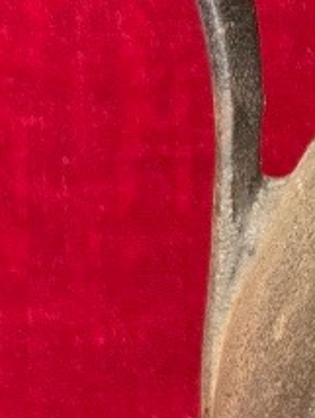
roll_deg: +0.6
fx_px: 3524
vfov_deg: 6.8
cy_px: -16
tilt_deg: -24.5
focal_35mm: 291
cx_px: 751
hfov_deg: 5.0
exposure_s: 1/30
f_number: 1.6
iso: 400
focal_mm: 5.96
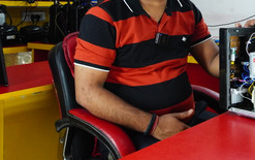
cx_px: 211
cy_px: 23
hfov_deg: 29.4
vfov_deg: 18.9
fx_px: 473
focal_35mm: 68
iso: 2000
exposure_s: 1/50
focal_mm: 22
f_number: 13
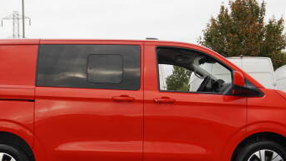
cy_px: 110
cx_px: 133
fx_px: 538
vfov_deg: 16.9
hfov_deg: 29.7
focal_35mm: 71
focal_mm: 24
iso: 100
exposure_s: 1/100
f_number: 5
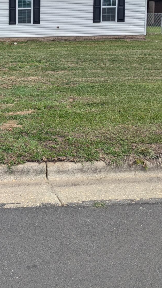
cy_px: 48
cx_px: -31
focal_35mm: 47
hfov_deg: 23.3
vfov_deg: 41.4
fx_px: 359
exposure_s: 1/2217
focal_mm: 6.81
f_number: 1.85
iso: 51
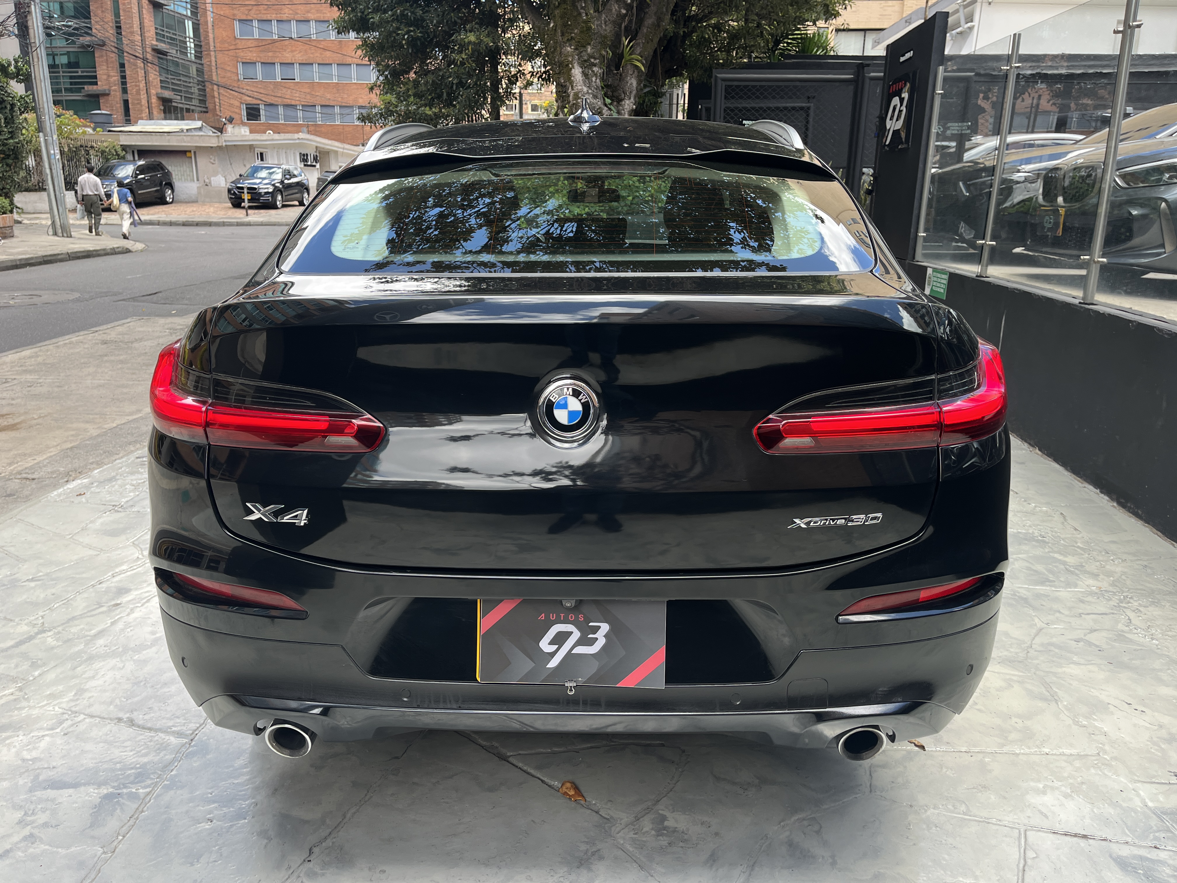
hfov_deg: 67.3
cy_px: 442
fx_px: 884
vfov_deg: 53.1
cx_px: 588
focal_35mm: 26
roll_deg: -2.0
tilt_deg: -16.8
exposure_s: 1/484
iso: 50
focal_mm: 5.1
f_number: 1.6
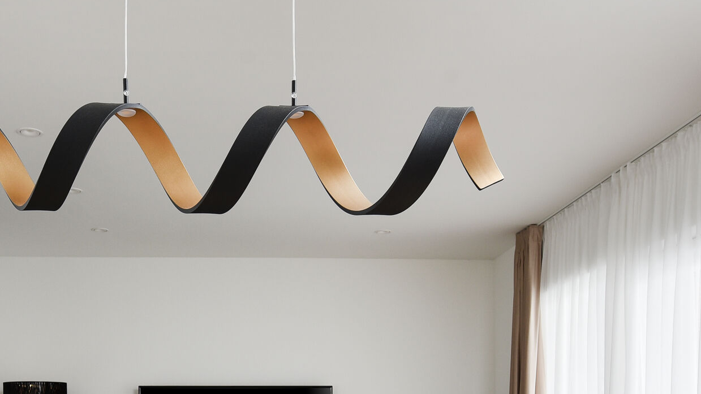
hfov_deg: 44.8
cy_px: 435
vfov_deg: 24.7
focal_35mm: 45
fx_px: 836
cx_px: 235
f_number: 7.1
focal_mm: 19
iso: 160
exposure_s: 1/25
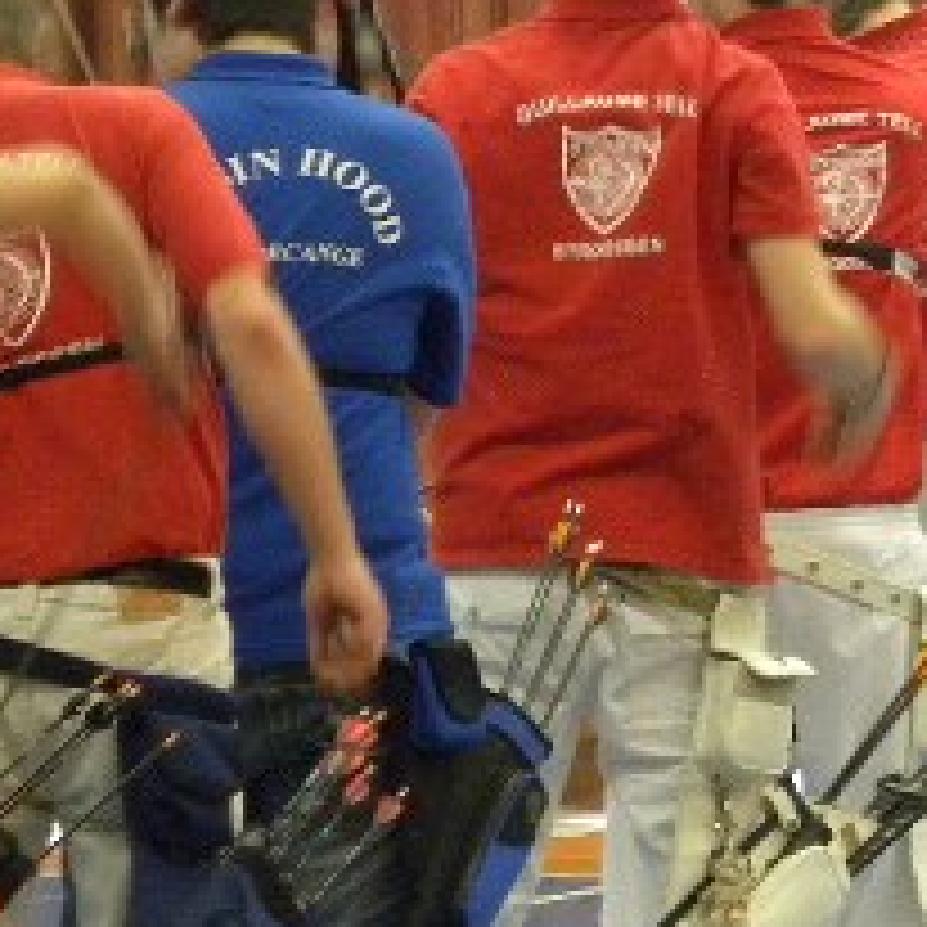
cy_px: 261
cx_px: 738
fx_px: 13452
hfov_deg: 3.9
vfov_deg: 3.9
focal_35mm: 444
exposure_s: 1/20.7
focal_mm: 28.8
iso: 400
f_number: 4.5
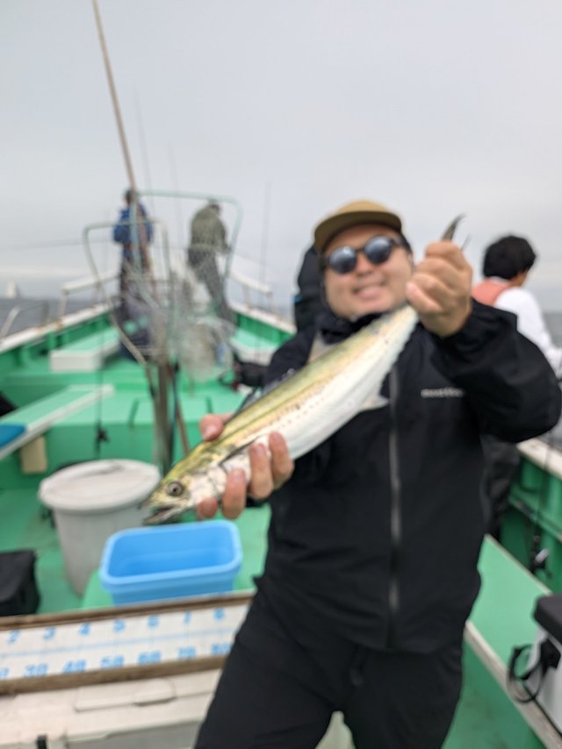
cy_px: 374
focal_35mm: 23
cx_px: 281
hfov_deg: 58.9
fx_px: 498
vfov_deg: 73.9
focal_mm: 5.28
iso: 17
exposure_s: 1/769
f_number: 1.7
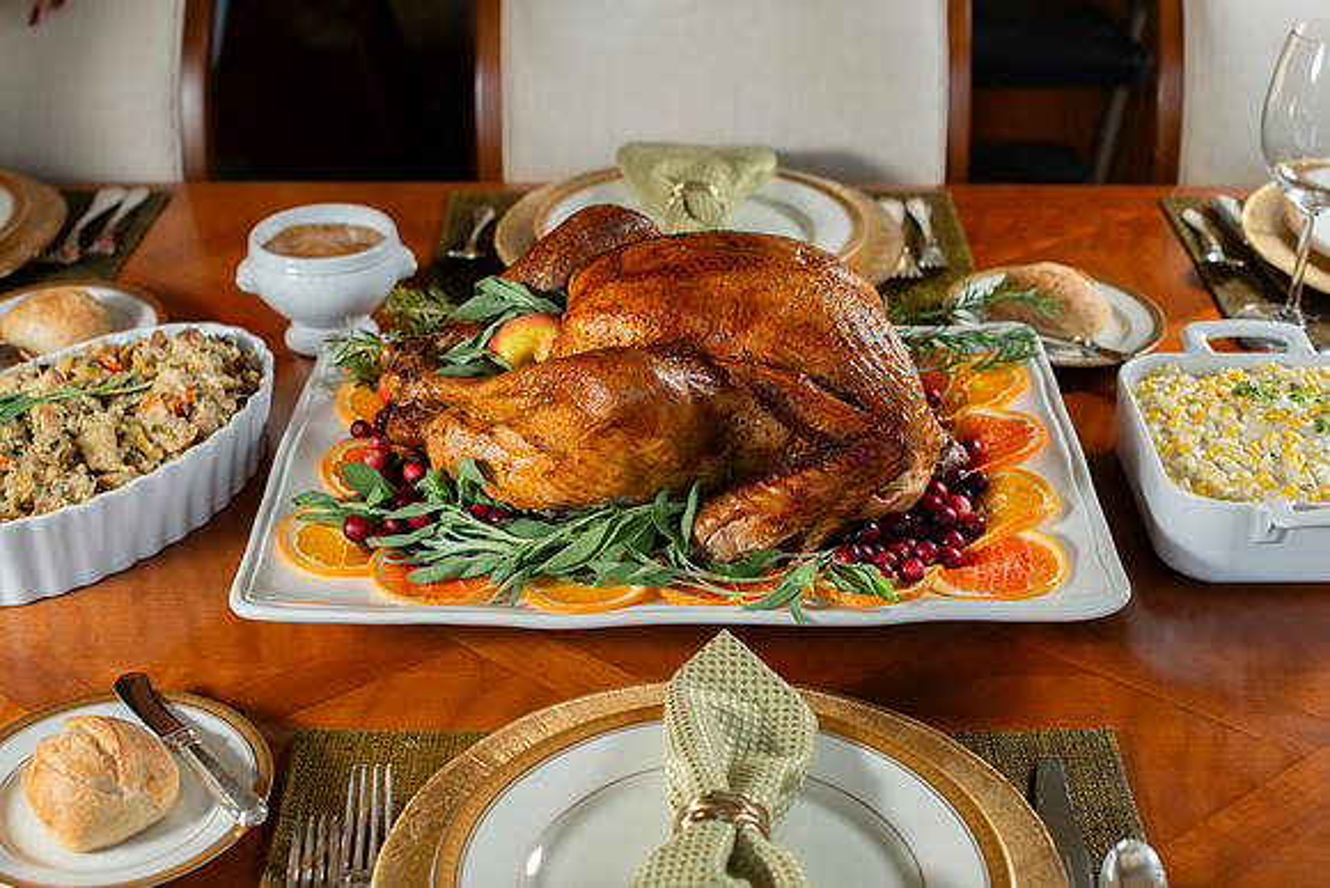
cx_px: 665
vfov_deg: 26.9
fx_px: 1854
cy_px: 444
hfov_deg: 39.5
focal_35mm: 50
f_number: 4.5
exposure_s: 1/250
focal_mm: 50
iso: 200
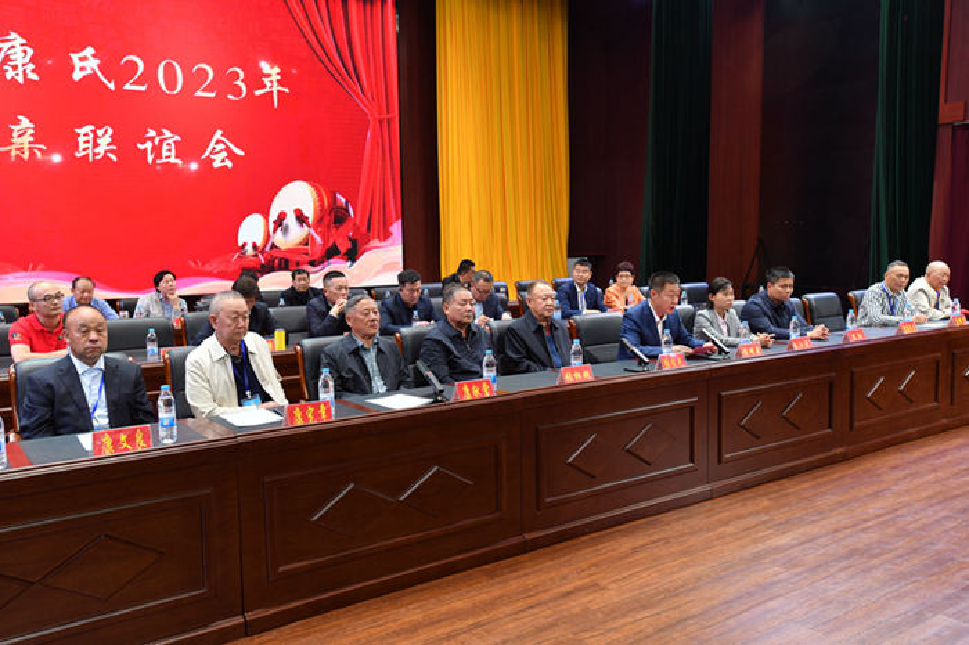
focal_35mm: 30
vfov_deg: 43.6
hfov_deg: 62.0
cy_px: 322
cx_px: 484
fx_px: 807
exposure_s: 1/160
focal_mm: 30
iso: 1000
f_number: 5.6
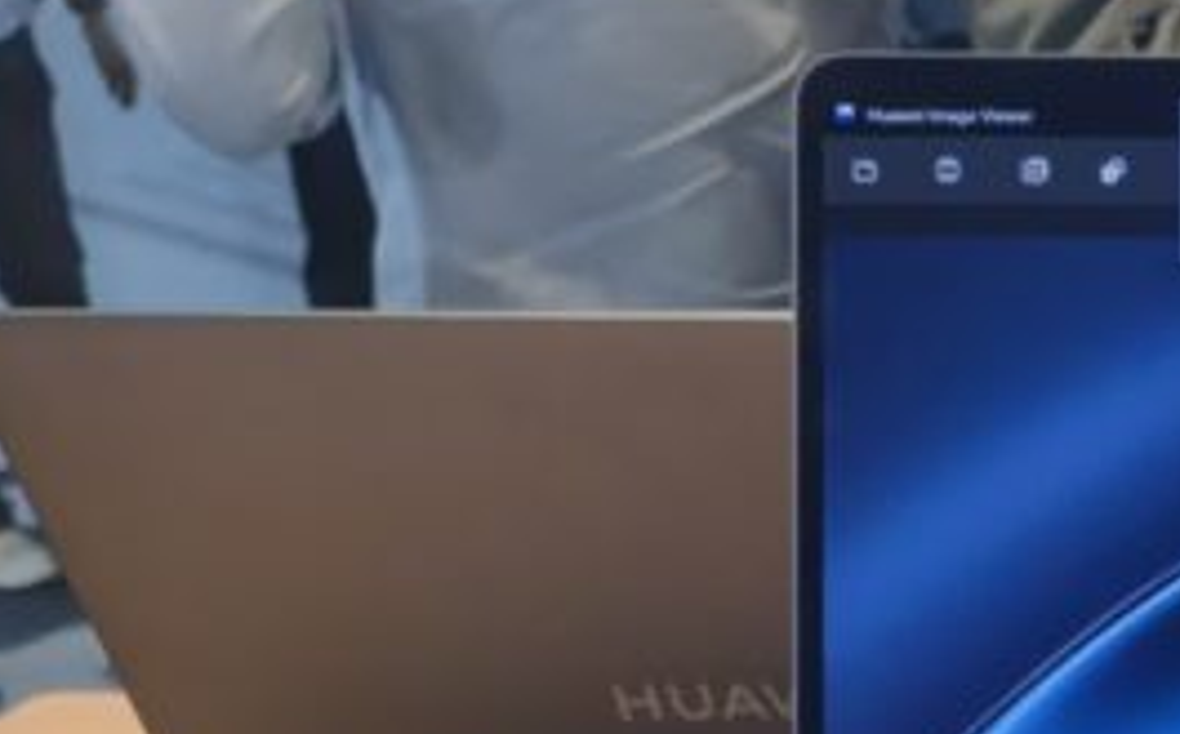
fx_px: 2988
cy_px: 1372
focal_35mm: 93
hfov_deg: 19.8
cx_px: 1697
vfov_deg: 12.6
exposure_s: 1/100
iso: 800
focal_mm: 5.54
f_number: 1.8
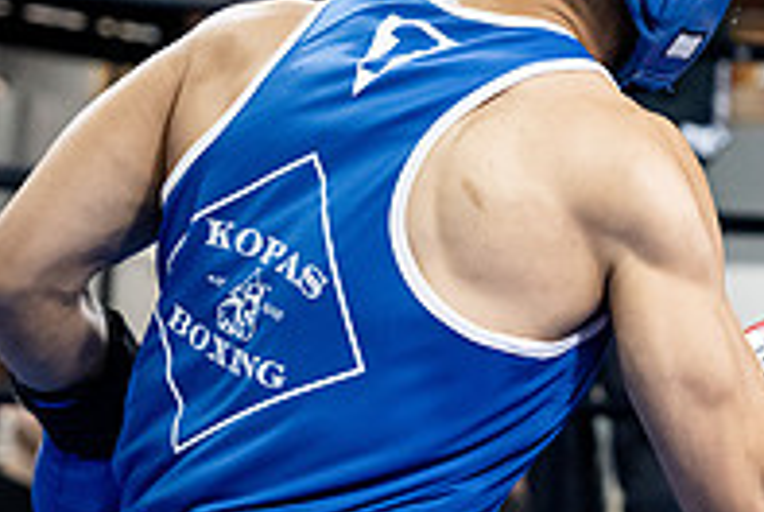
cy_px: 99
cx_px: 780
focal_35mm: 206
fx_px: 4378
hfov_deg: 9.9
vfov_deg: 6.7
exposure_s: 1/1000
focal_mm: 70
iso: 8000
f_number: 2.8
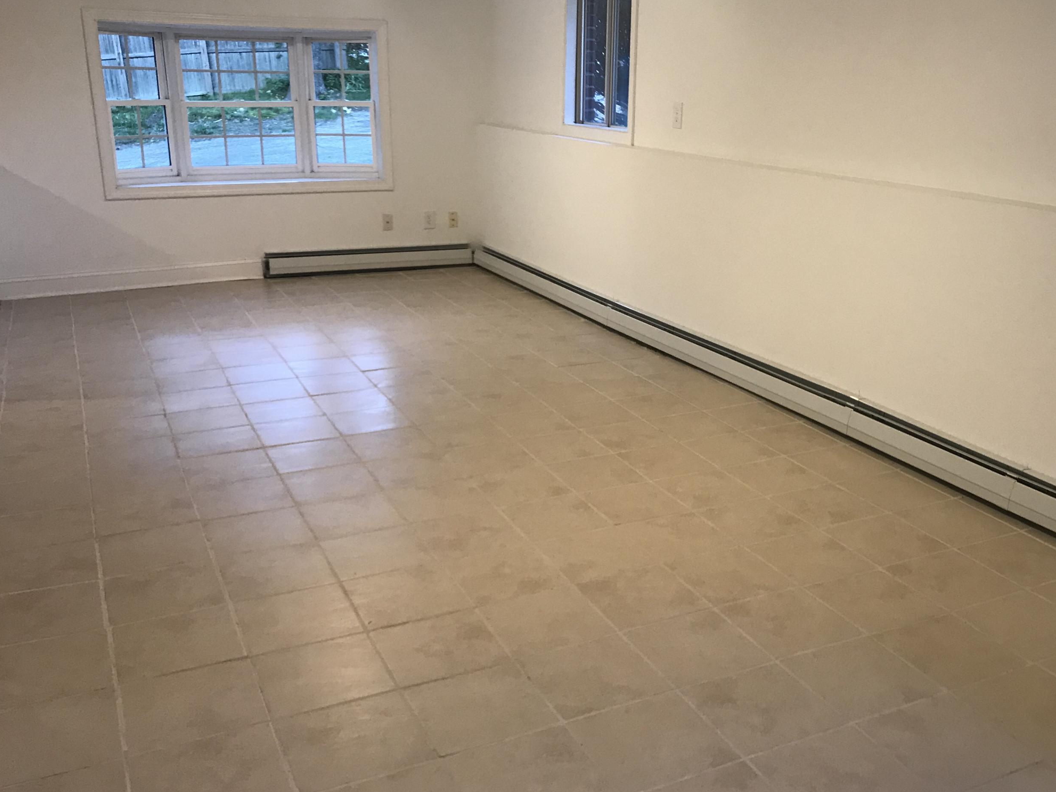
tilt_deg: -15.0
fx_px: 1037
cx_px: 639
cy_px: 383
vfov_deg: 41.8
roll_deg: -2.0
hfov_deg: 53.5
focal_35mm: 34
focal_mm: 3.99
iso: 40
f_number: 1.8
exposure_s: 1/24
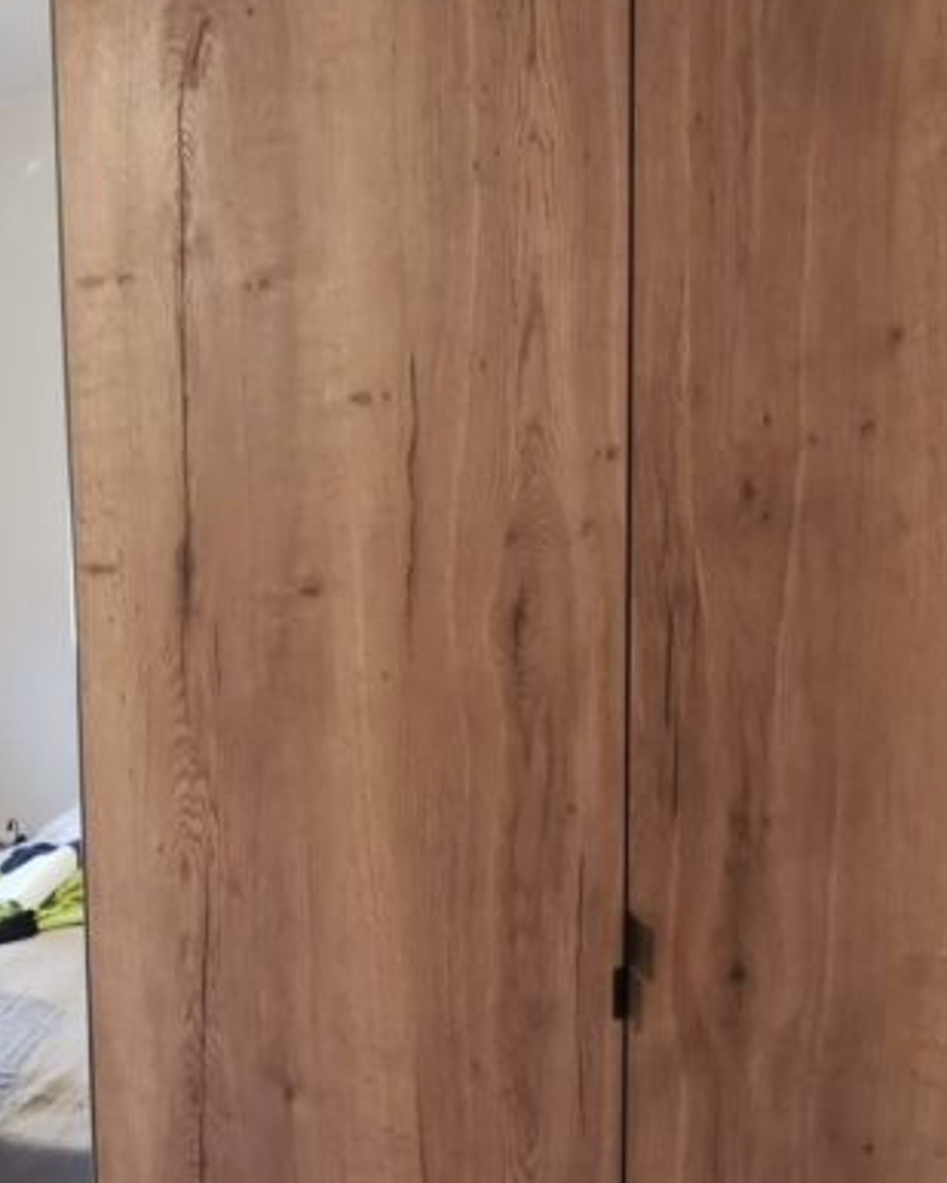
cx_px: 199
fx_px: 1541
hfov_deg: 33.3
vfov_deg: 42.0
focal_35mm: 44
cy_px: 647
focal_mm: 2.35
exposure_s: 1/20
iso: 640
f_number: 2.2
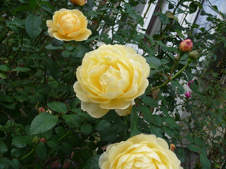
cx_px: 113
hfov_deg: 49.0
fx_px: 248
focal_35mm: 38
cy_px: 84
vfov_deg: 37.7
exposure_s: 1/200
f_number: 4.5
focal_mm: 6.8
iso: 100
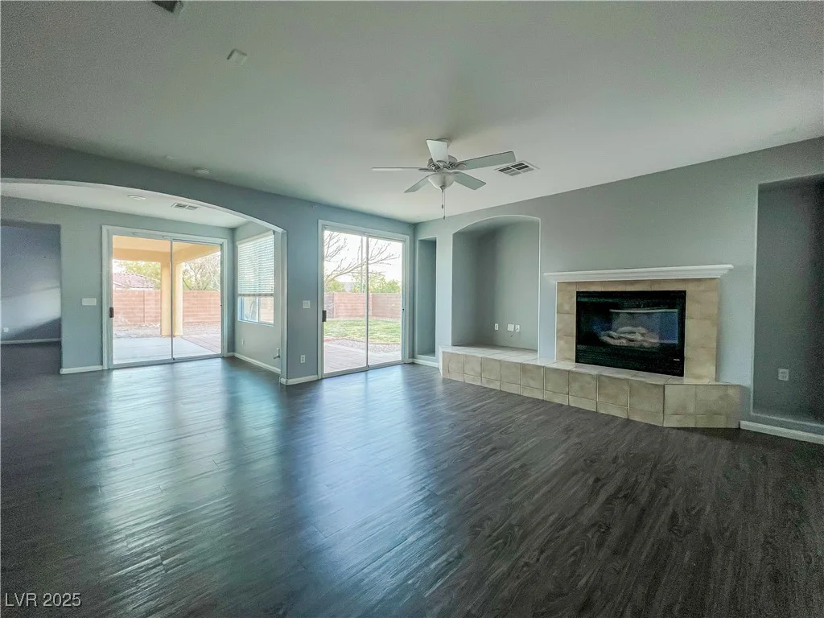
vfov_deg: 89.9
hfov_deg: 106.2
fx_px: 309
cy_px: 309
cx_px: 412
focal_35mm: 13
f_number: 1.8
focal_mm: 1.57
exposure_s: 1/100
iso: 250
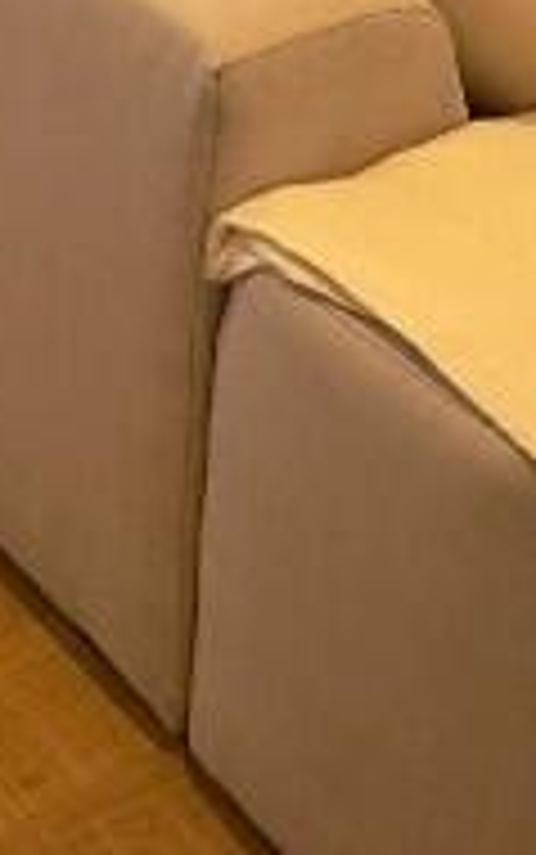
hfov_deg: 13.5
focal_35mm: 80
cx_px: -608
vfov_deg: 19.9
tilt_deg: -11.1
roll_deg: +1.5
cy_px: -621
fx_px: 1867
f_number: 2.2
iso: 160
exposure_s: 1/100
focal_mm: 2.22
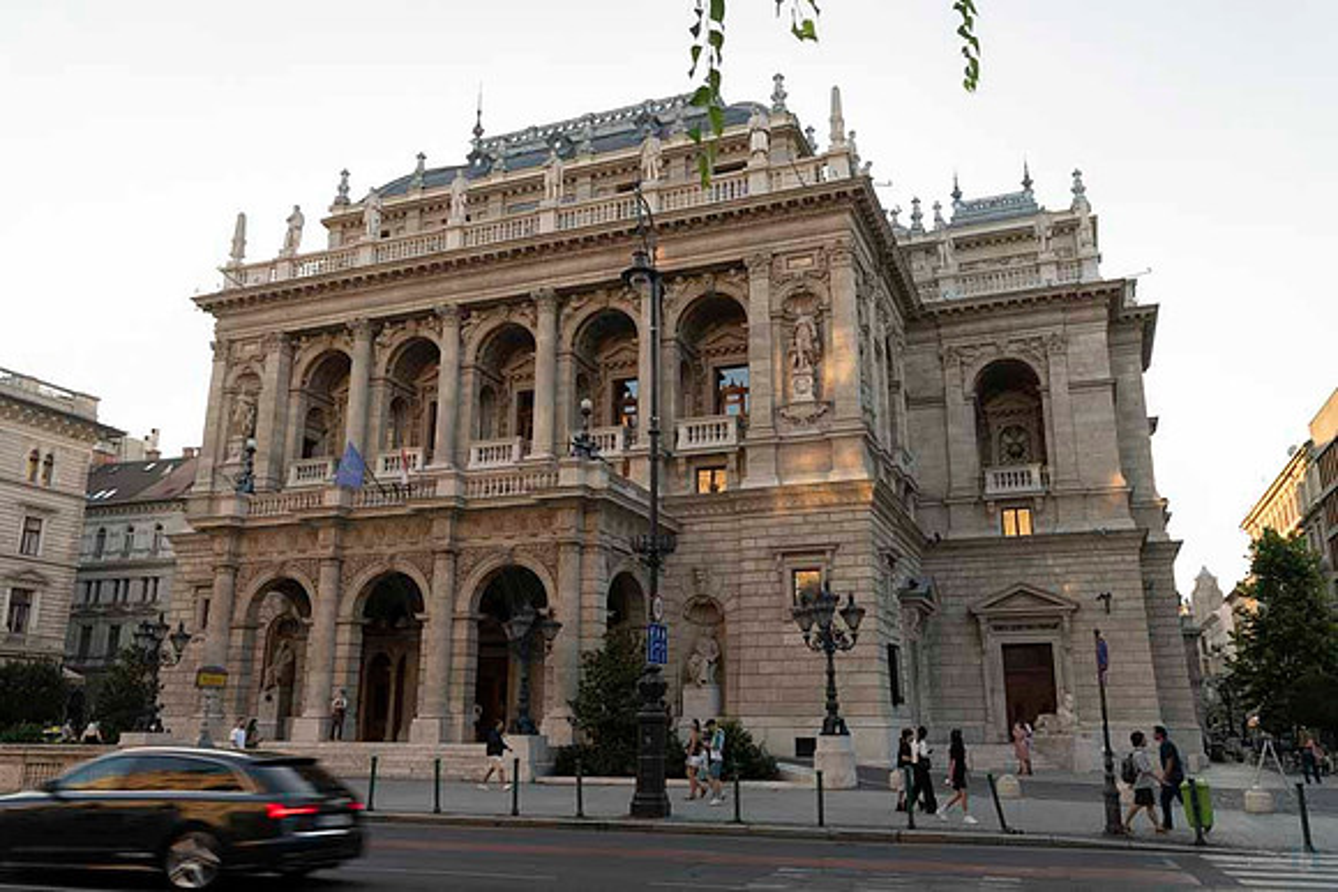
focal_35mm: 29
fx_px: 1078
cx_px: 669
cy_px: 446
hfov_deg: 63.6
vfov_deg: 45.0
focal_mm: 29
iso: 64
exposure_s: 1/60
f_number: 4
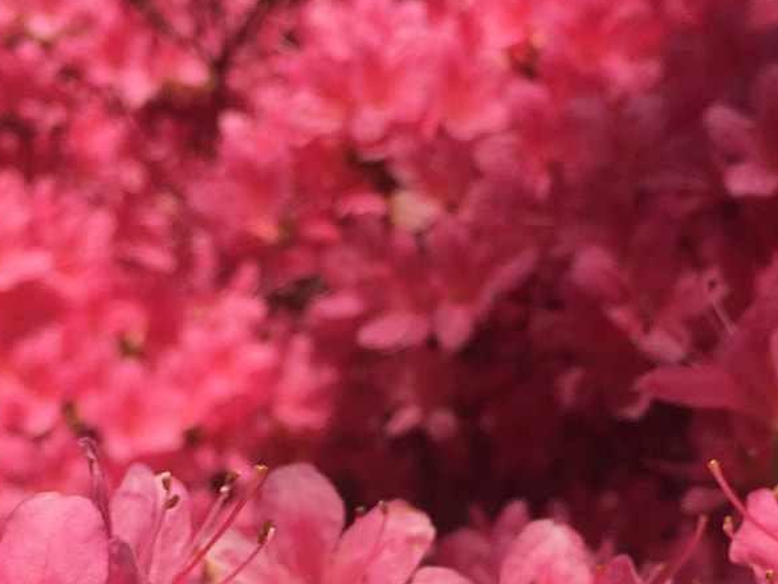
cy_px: 511
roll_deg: +0.4
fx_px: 1777
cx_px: 427
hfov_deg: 24.7
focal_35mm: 79
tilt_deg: +6.1
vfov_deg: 18.4
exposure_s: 1/1374
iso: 25
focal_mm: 4.15
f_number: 2.2
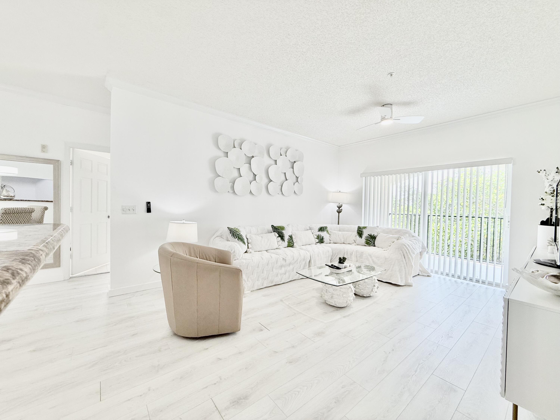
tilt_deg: -0.5
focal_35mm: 14
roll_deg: -1.0
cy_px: 210
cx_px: 280
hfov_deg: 102.1
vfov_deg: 85.7
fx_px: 226
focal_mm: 2.22
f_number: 2.2
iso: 80
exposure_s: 1/120
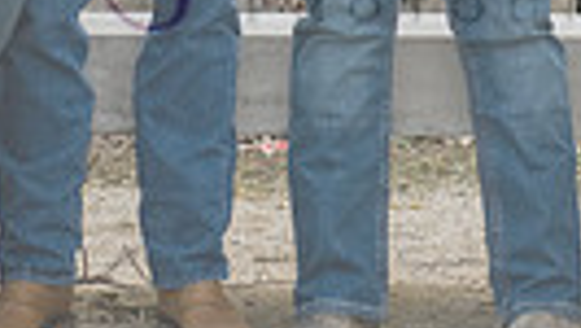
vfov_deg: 3.3
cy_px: -378
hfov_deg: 5.9
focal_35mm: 366
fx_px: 5642
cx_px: 349
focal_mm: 80
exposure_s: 1/640
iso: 400
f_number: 9
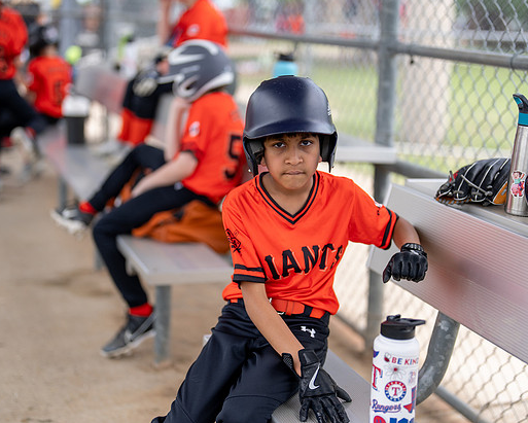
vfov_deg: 25.4
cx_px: 275
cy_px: 211
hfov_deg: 31.4
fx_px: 938
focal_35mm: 60
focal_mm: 50
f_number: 1.2
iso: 100
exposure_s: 1/5000
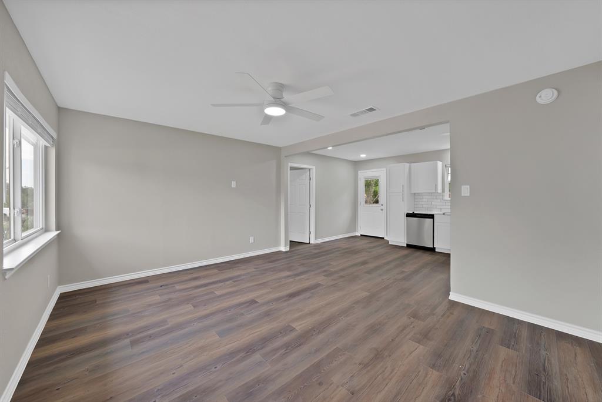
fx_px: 201
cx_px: 301
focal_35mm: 12
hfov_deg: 112.6
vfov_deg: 90.1
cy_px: 201
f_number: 9
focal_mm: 12
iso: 640
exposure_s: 1/4
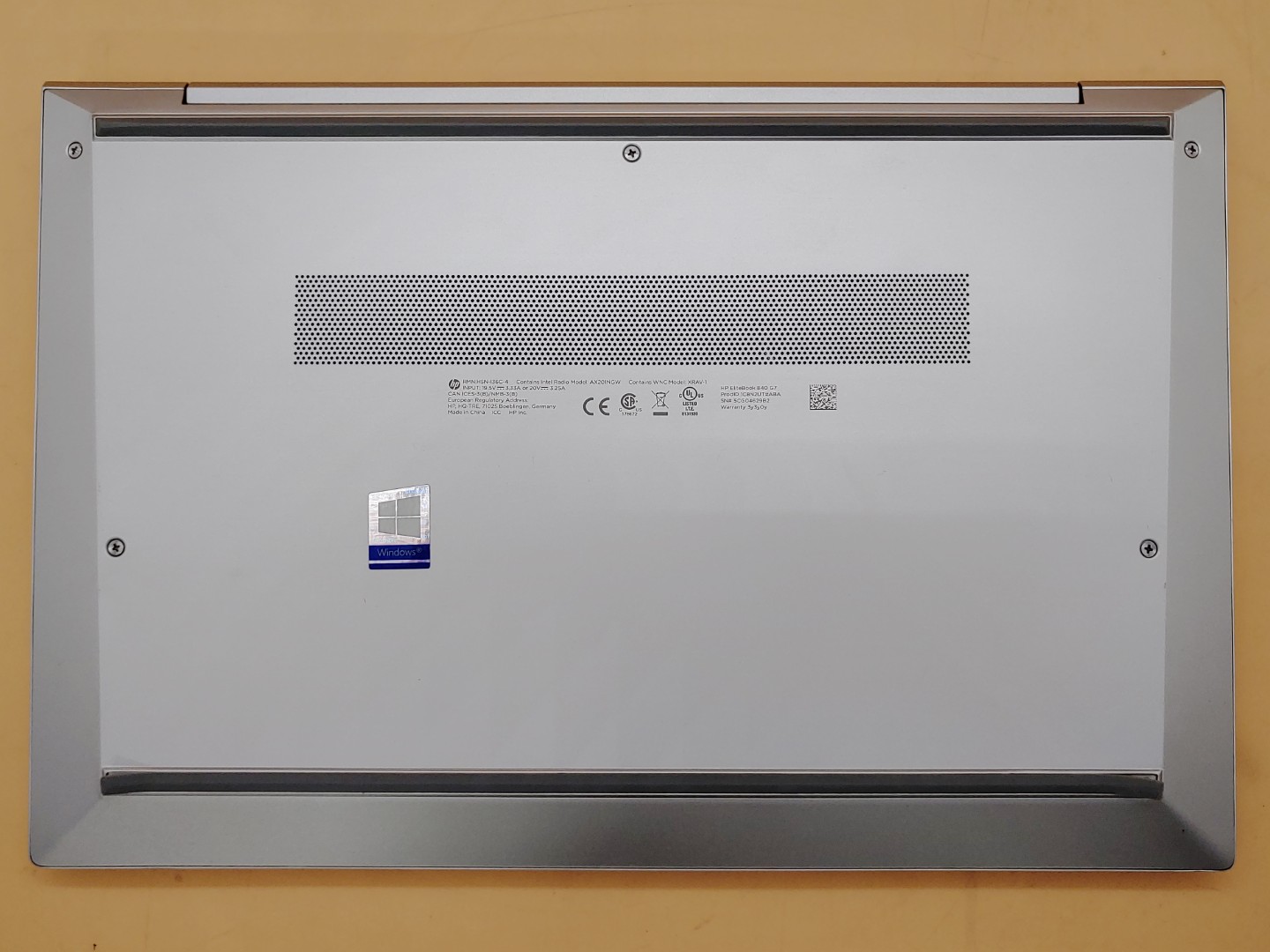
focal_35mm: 33
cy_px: 476
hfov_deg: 55.4
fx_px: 1211
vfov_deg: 42.9
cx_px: 635
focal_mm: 4.36
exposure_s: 1/190
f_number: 1.8
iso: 50
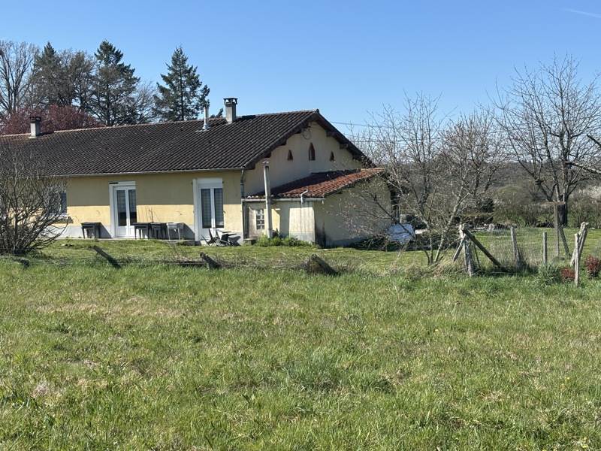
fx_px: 903
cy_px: 226
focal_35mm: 52
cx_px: 300
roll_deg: +1.5
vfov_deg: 28.0
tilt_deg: -1.5
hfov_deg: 36.8
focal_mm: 5.96
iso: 40
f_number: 1.6
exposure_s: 1/2062
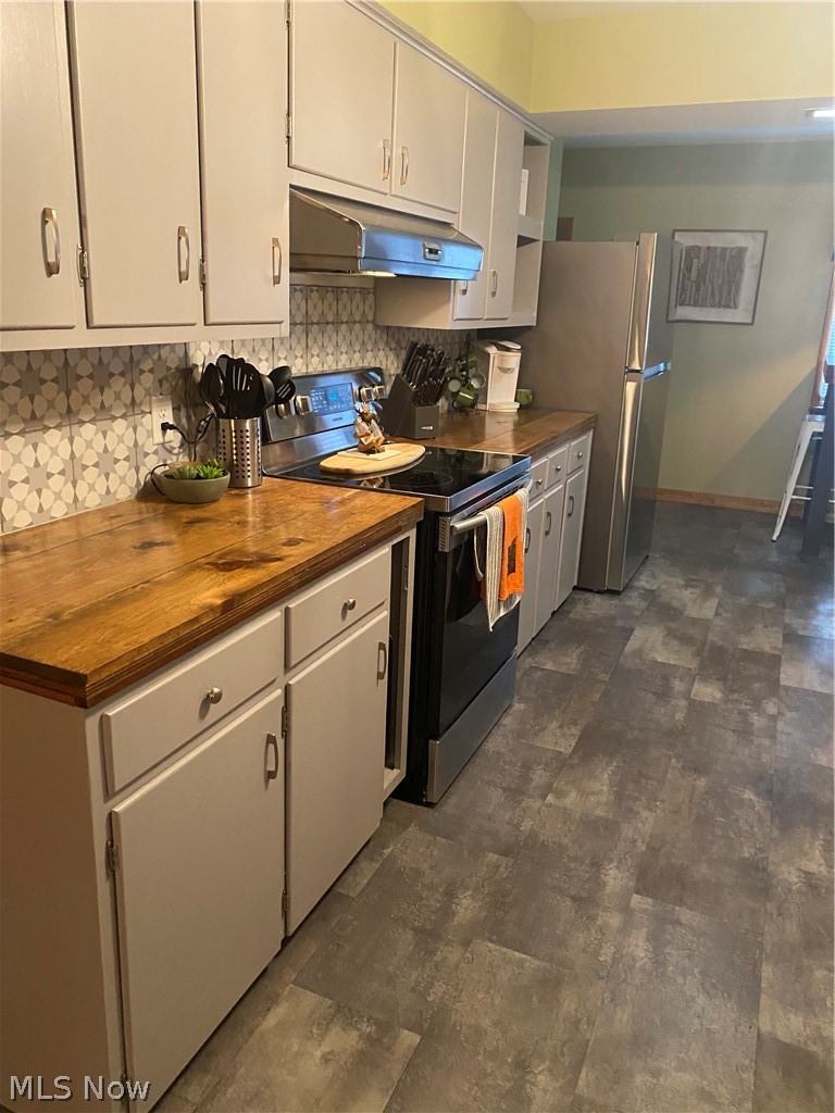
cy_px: 556
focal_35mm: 26
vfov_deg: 67.3
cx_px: 418
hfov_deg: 53.1
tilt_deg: -15.8
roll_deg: -0.7
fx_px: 836
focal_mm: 4.25
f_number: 1.8
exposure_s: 1/40
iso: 500
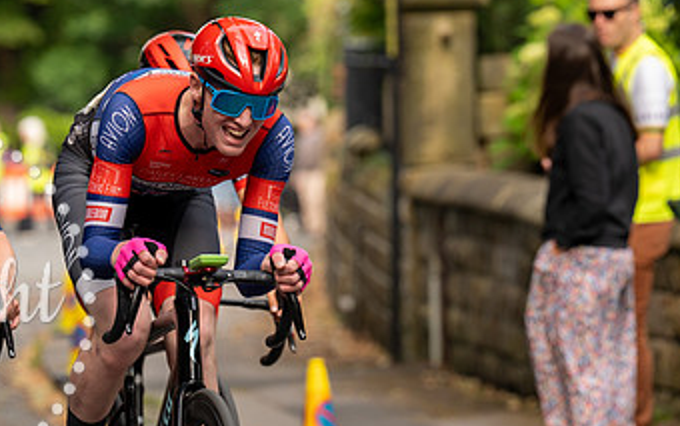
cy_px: 199
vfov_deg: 4.3
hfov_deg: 6.9
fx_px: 5638
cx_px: 218
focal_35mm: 304
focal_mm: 175
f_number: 4
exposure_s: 1/640
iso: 400
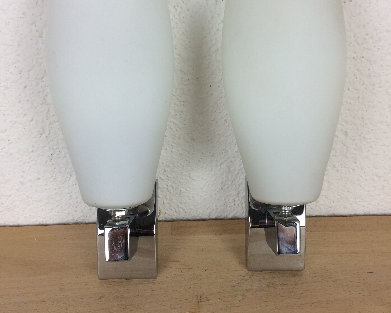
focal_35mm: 38
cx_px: 196
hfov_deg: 47.9
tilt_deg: -28.5
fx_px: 440
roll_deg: +0.5
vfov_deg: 39.0
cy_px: 126
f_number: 2.2
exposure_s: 1/100
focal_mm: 4.15
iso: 50
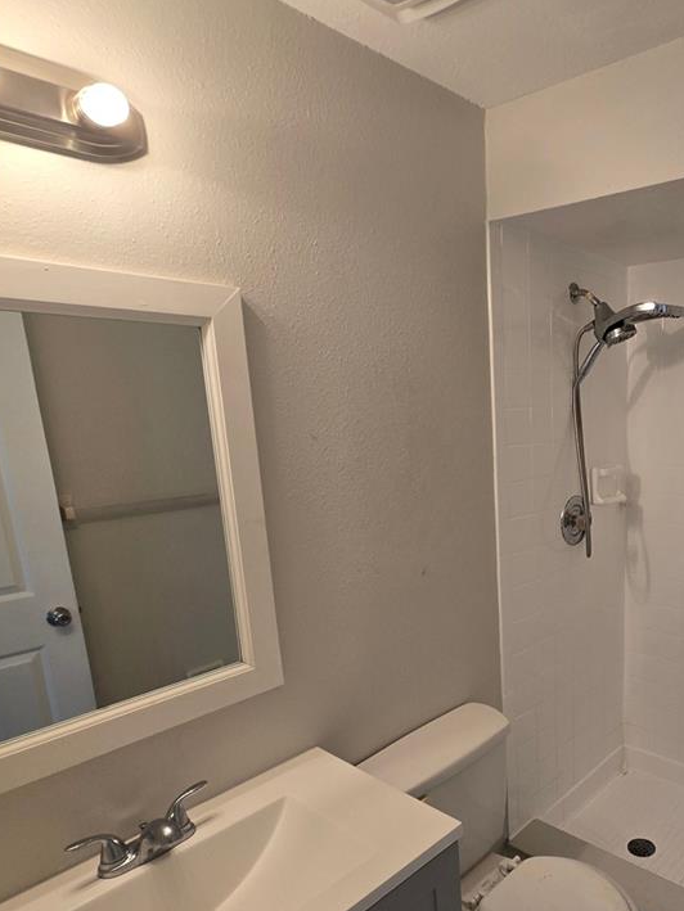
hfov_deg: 55.8
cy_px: 541
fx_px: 579
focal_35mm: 22
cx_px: 567
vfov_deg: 75.6
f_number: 2.2
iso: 64
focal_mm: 2.2
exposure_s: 1/60
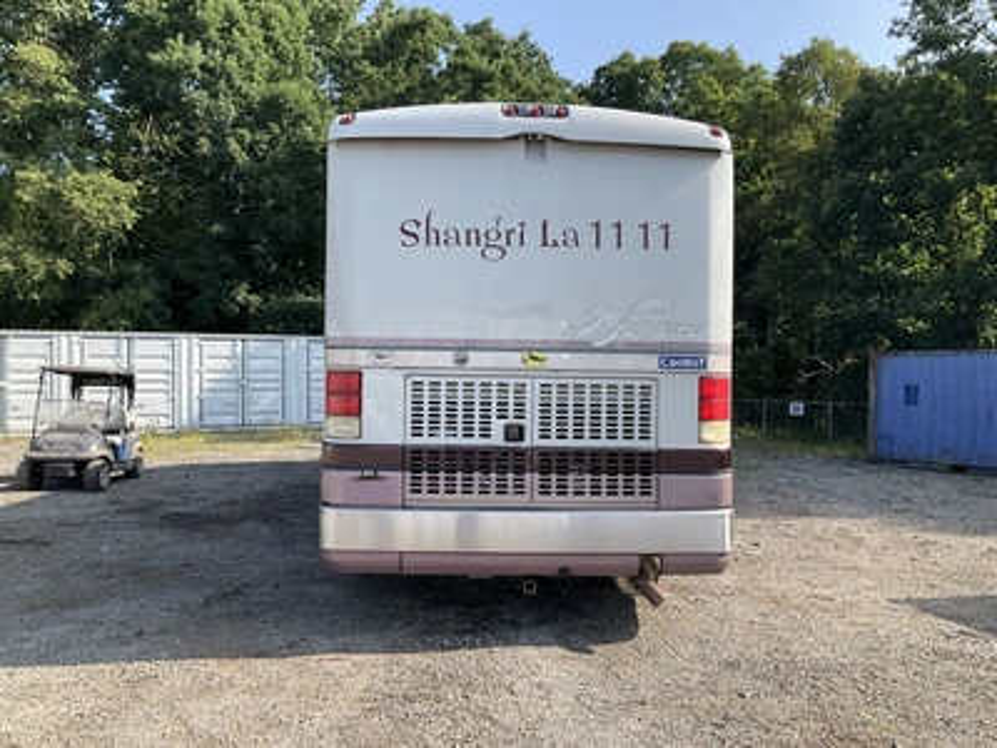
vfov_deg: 48.2
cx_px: 498
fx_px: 835
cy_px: 374
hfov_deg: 61.7
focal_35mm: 29
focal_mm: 3
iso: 25
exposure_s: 1/781
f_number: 1.8
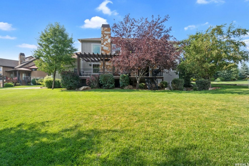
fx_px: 104
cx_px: 124
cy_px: 83
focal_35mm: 15
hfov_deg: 100.4
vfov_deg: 77.3
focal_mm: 10
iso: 400
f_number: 8
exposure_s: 1/200
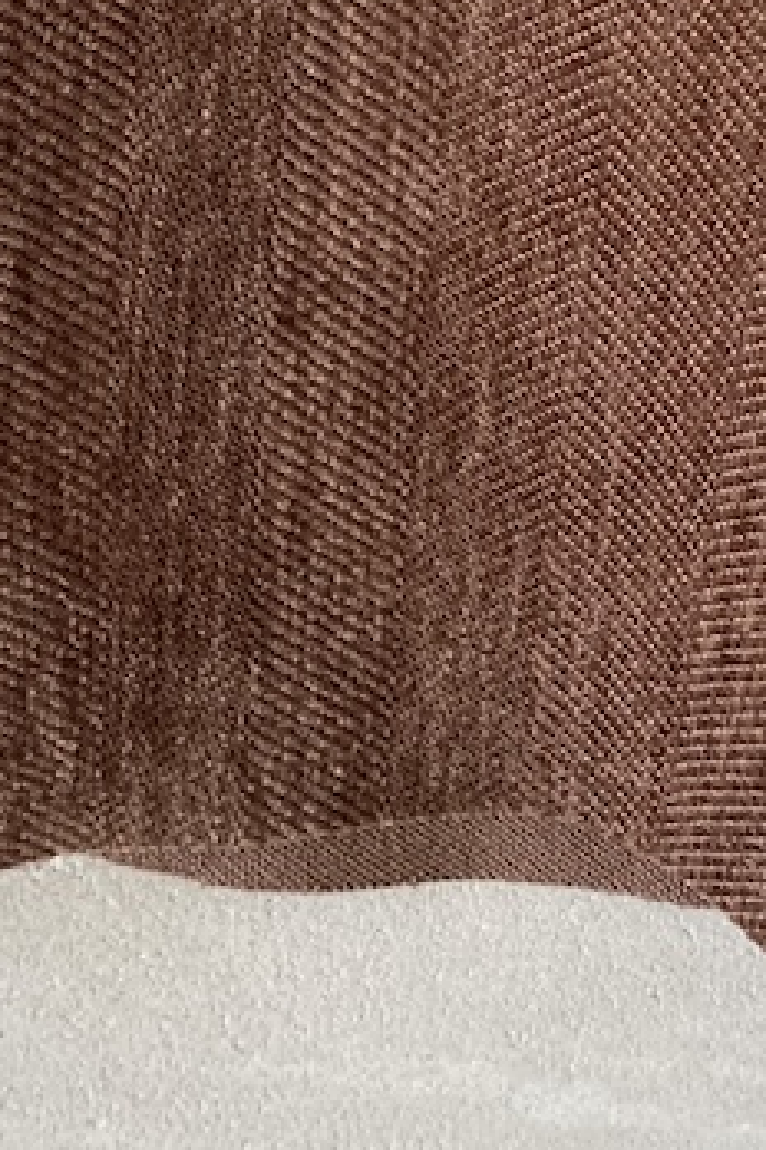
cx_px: 79
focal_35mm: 83
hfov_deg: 16.2
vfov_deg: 23.7
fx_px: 2649
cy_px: 74
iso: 125
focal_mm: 4.25
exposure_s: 1/109
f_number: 1.8
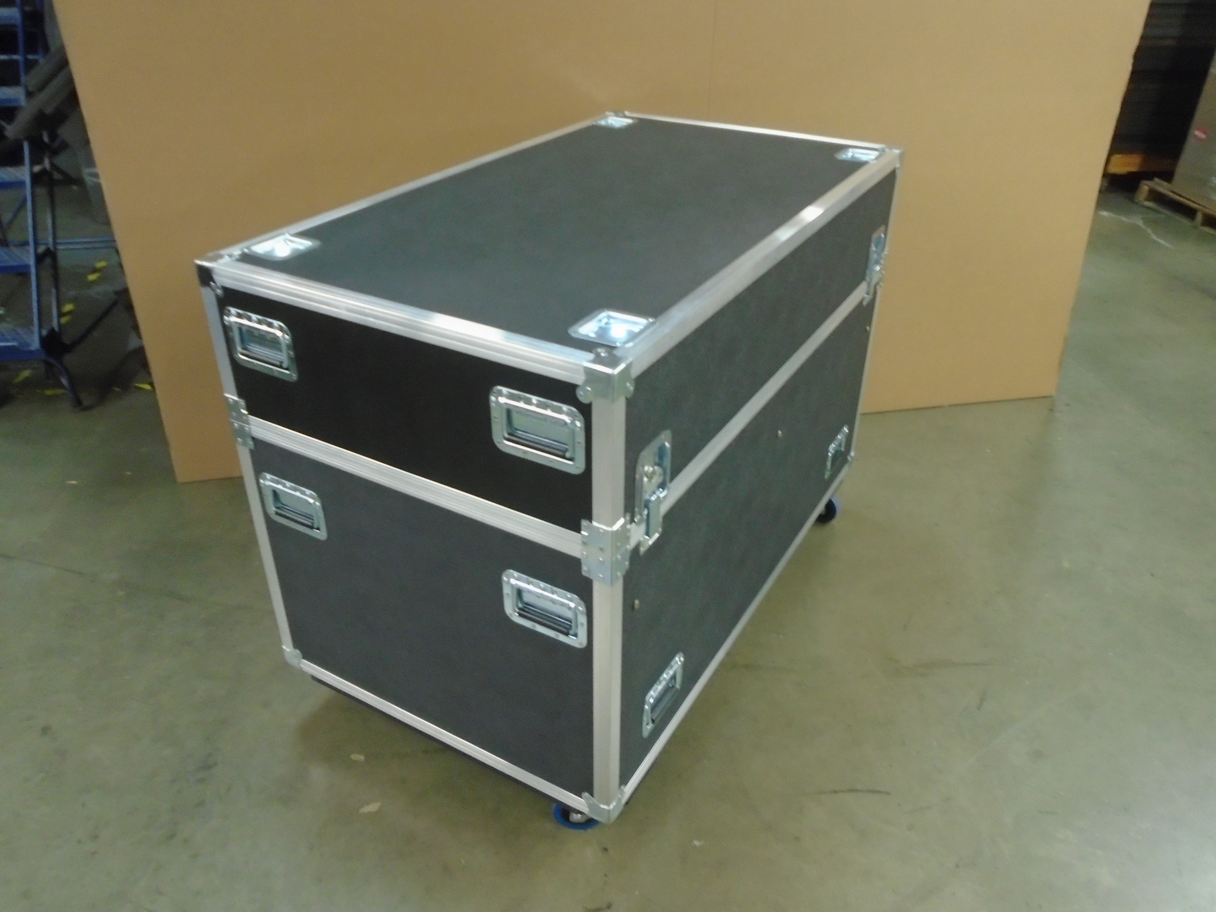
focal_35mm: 26
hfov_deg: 67.3
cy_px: 456
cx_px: 608
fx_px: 913
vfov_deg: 53.1
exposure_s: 1/10
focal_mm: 4.6
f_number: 3.2
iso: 400
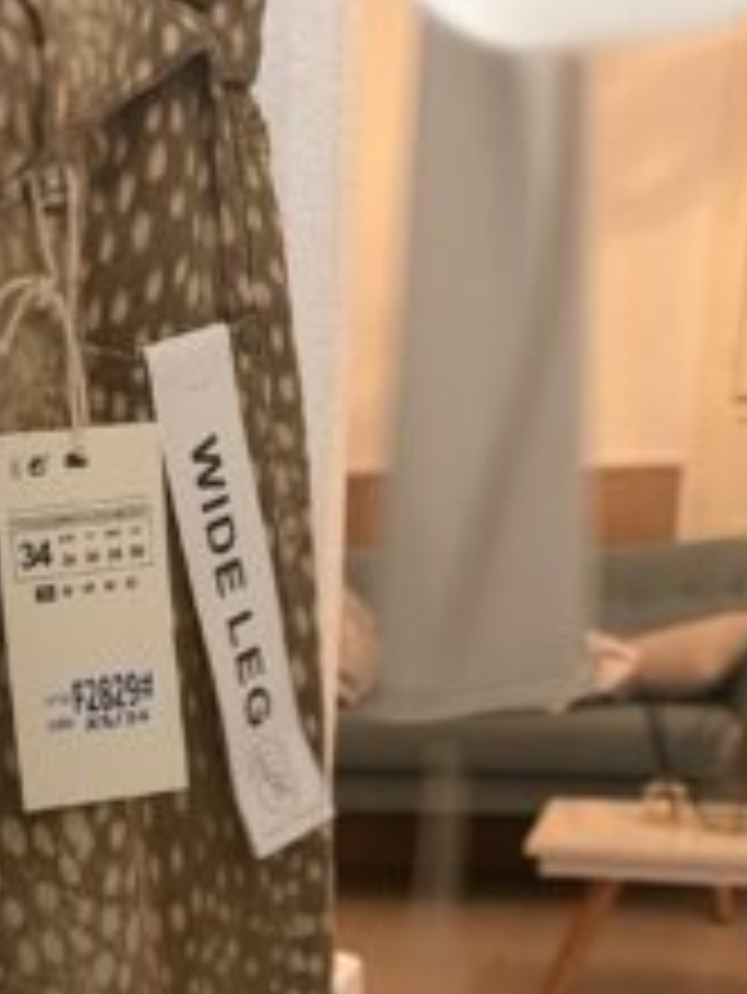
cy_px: 1194
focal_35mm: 58
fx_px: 1667
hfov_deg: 24.0
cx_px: -18
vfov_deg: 28.8
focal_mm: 6.76
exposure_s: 1/33
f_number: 1.78
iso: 640
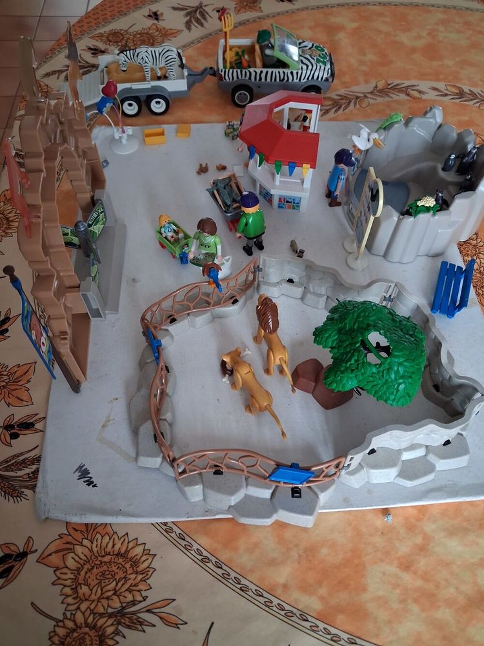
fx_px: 503
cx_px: 242
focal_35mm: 27
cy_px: 323
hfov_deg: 51.4
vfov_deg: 65.3
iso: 640
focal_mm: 4
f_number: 1.8
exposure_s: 1/60
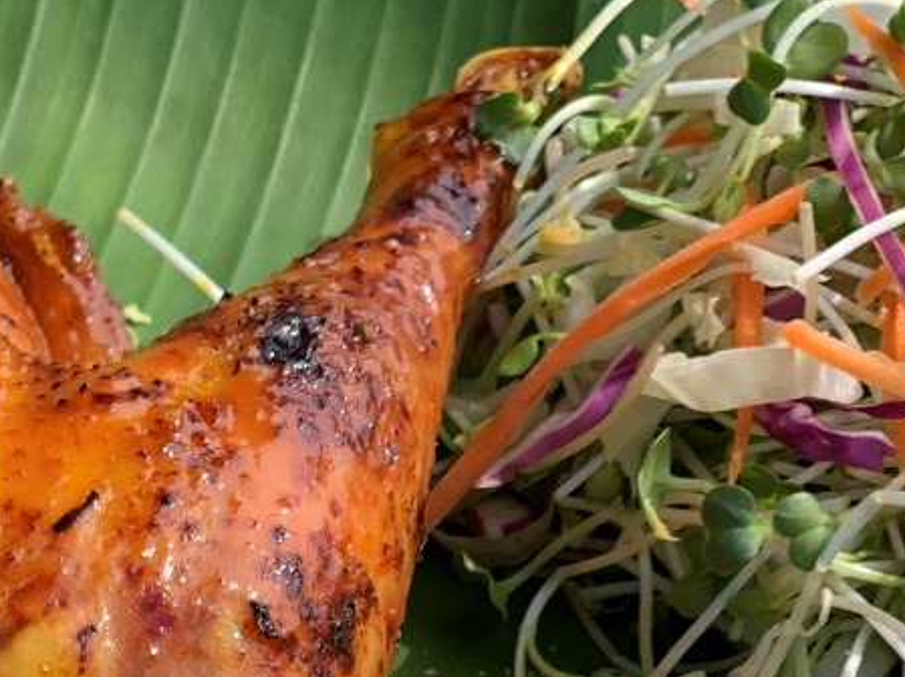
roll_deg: -5.0
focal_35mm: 187
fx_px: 4885
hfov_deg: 10.5
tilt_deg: -43.8
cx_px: -39
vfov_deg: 7.7
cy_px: 1116
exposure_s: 1/484
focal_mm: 6
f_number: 2.4
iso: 16
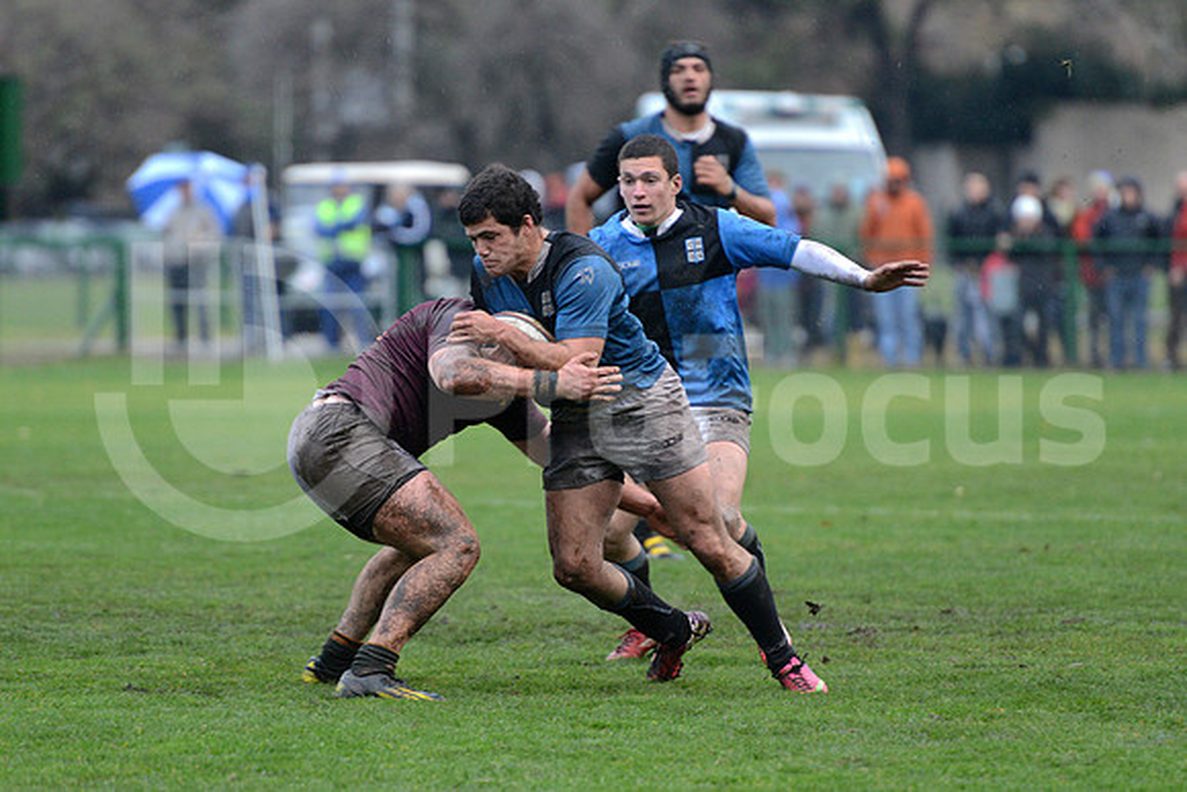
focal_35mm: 270
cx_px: 594
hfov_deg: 7.6
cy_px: 396
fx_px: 8904
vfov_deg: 5.1
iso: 3200
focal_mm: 270
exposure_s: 1/500
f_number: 4
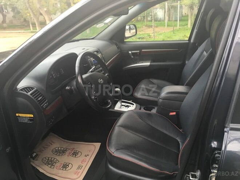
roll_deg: +3.9
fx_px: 201
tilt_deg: -18.2
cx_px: 120
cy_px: 90
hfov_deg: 61.7
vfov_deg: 48.2
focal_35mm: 29
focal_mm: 4.15
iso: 32
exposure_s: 1/33
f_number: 2.2
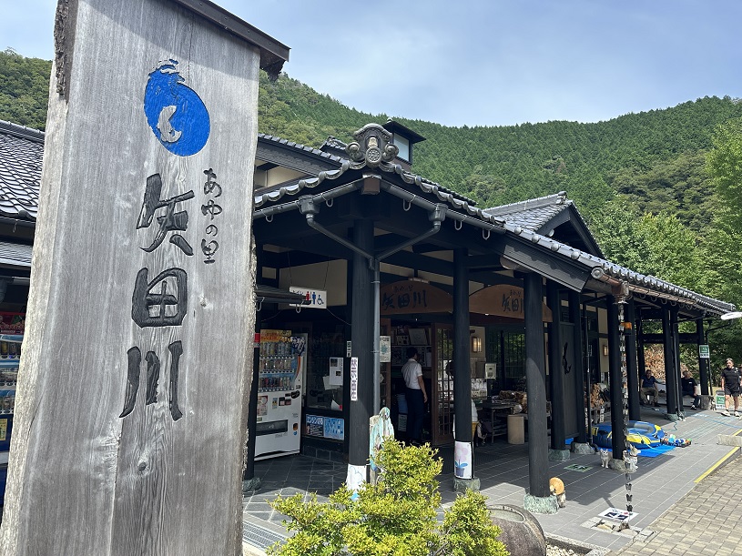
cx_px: 371
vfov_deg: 56.8
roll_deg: -0.8
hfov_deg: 71.6
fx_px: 514
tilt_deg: +6.9
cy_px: 278
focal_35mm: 24
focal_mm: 6.86
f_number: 1.78
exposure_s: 1/1357
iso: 80
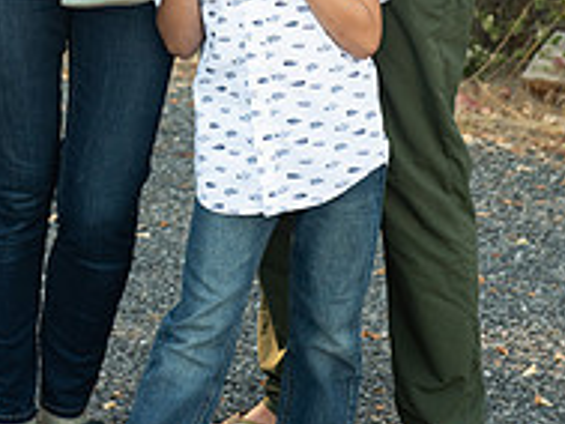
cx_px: 194
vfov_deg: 9.0
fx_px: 2613
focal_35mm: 160
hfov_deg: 12.3
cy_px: -221
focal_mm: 70
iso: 640
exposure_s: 1/320
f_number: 4.5
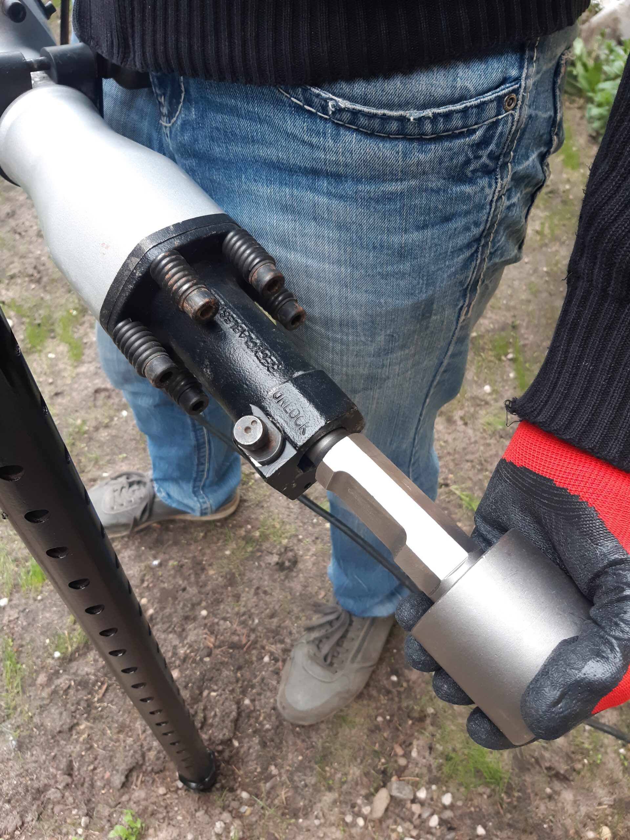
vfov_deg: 67.3
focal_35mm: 26
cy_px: 420
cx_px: 315
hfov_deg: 53.1
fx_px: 631
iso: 100
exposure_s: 1/332
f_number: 1.7
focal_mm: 3.92
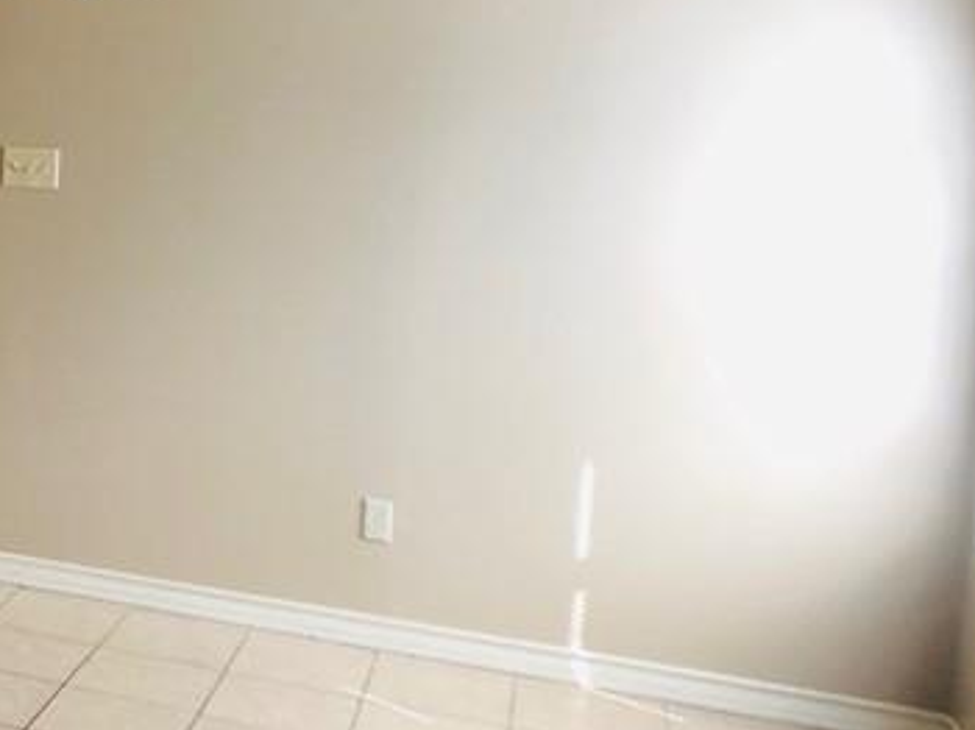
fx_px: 2308
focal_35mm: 82
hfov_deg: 21.4
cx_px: -320
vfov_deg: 17.9
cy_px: 245
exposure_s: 1/17
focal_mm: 4
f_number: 1.8
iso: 40
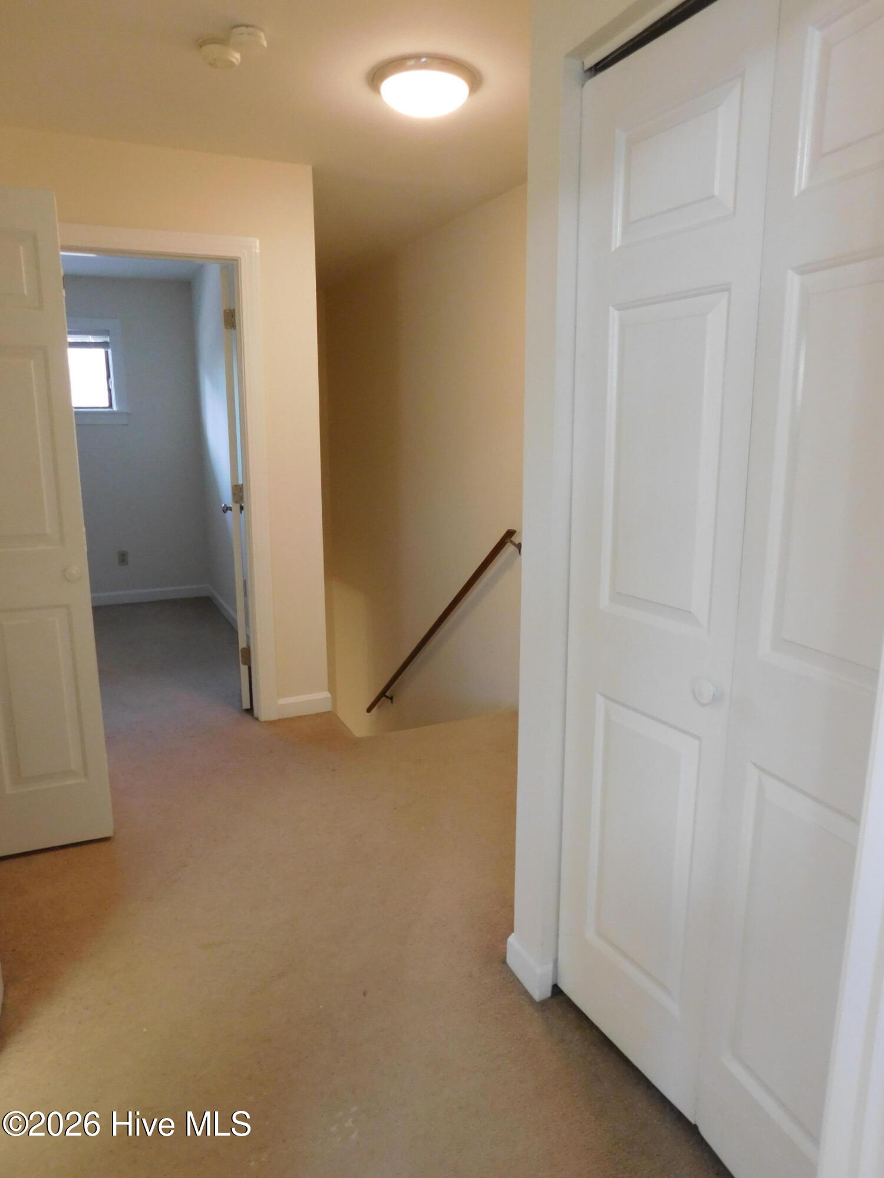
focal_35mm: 23
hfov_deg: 58.9
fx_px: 783
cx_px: 442
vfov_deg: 73.9
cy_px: 589
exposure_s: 1/30
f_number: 3
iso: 280
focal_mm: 4
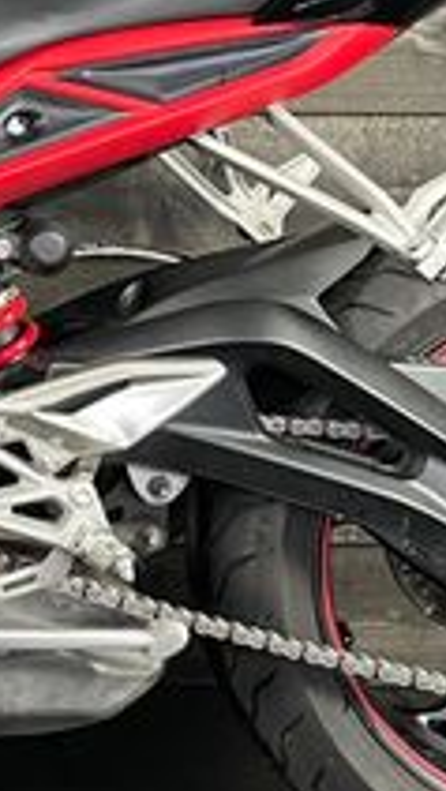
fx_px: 1804
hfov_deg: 13.1
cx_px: -266
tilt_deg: +0.5
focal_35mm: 86
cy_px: 157
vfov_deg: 24.3
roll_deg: +1.6
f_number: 1.6
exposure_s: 1/33
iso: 400
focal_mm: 4.2
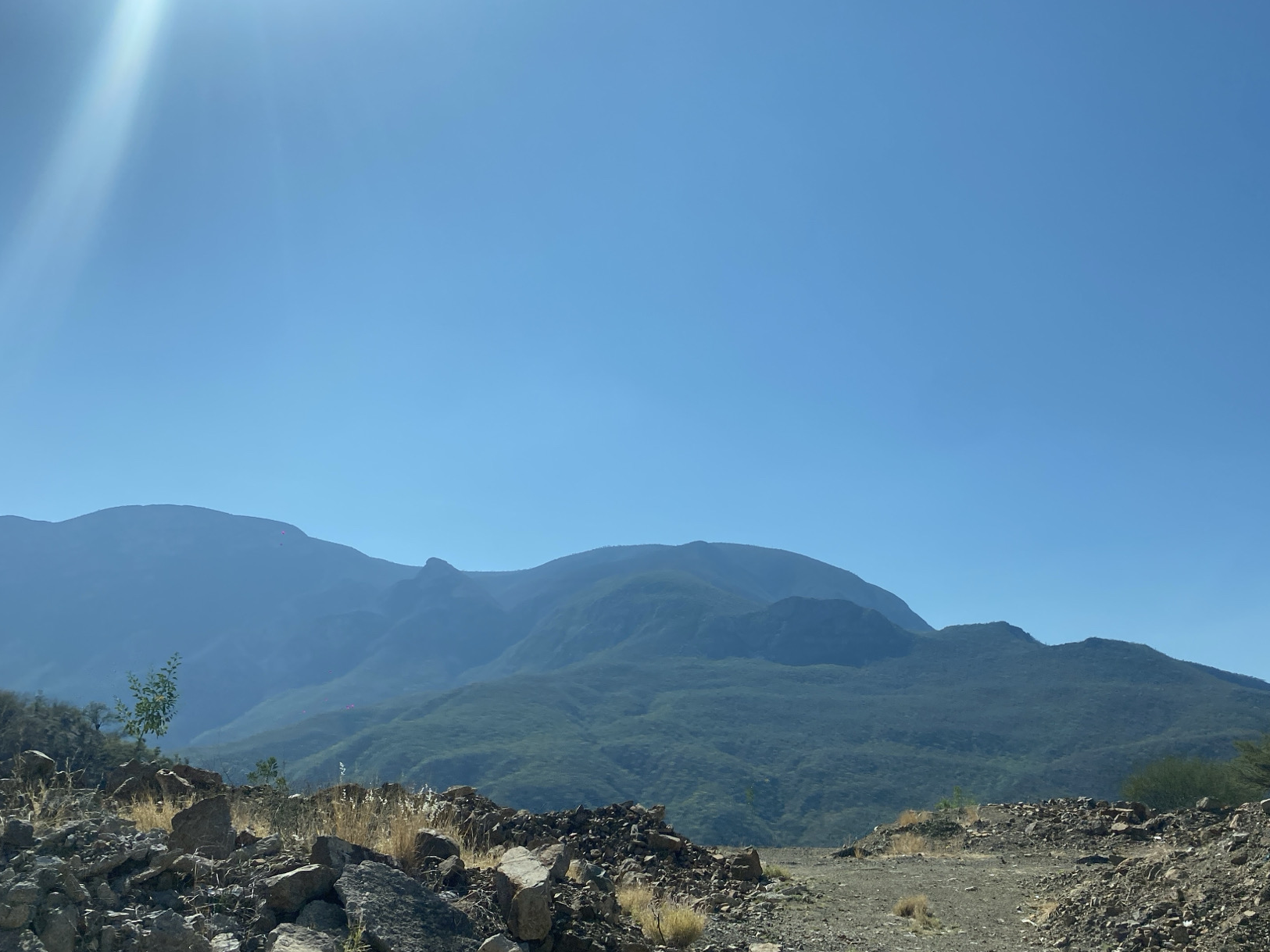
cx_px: 766
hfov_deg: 56.4
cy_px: 492
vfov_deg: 44.2
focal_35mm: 32
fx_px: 1174
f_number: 1.8
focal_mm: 4.25
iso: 32
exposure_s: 1/4274
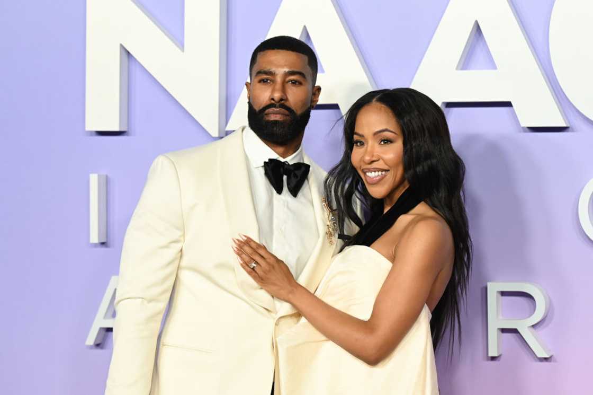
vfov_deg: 17.9
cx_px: 296
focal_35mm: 76
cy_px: 198
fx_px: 1251
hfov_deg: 26.7
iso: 3200
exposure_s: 1/400
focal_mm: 76
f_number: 3.5
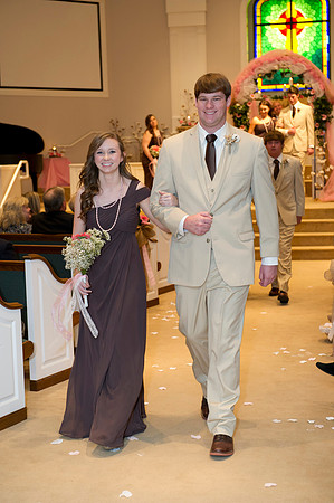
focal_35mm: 66
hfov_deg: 20.6
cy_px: 252
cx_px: 167
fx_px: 921
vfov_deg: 30.5
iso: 1600
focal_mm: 66
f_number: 4.5
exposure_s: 1/125
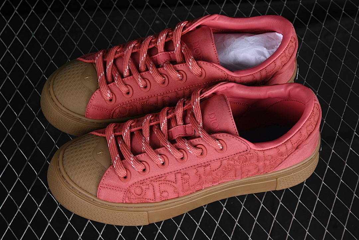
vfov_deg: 18.2
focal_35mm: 75
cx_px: 180
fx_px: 748
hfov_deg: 27.0
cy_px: 120
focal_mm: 50
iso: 160
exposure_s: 1/60
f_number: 7.1
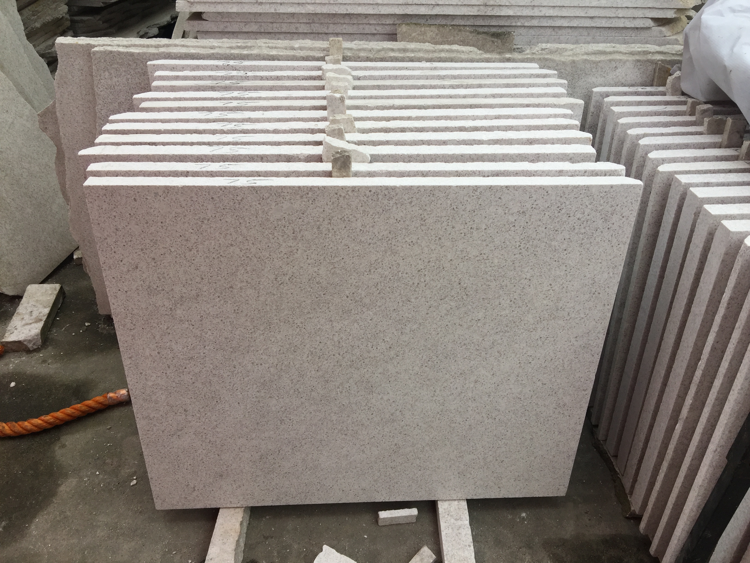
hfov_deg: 61.7
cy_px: 282
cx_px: 375
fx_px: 628
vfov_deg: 48.2
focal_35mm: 29
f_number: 2.2
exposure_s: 1/100
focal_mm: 4.15
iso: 32
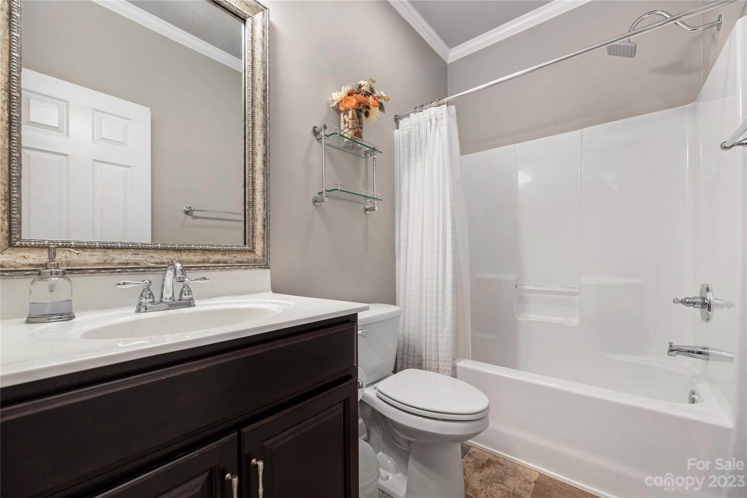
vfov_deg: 81.2
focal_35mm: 14
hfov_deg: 104.2
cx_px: 374
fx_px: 291
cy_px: 249
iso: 320
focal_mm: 14
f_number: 6.3
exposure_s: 1/30
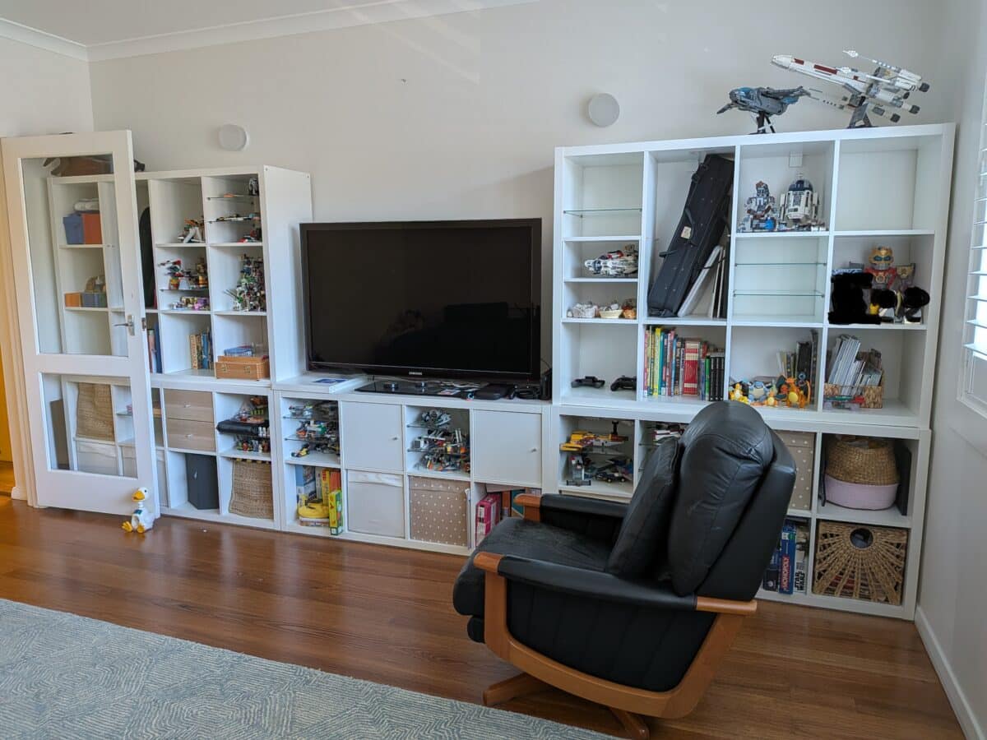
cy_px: 370
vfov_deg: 56.8
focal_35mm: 24
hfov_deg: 71.6
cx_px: 494
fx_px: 684
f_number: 1.7
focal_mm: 4.53
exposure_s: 1/25
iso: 83
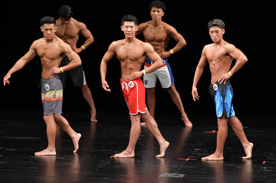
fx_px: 2069
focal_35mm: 270
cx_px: 138
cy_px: 92
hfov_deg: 7.6
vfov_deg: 5.1
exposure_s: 1/400
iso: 3200
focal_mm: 180
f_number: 5.6
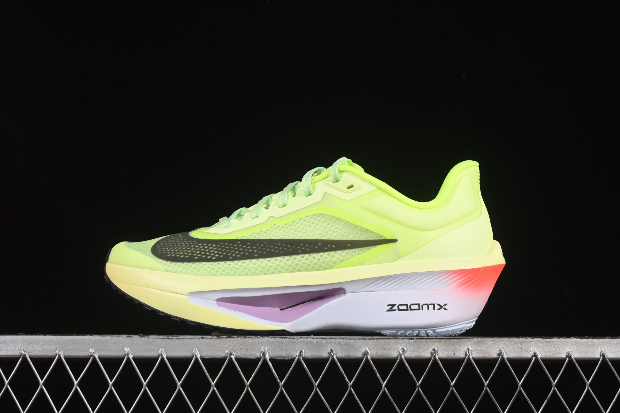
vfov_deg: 18.2
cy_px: 206
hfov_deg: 27.0
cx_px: 310
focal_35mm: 75
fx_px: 1292
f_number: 8
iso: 160
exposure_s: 1/80
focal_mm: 50
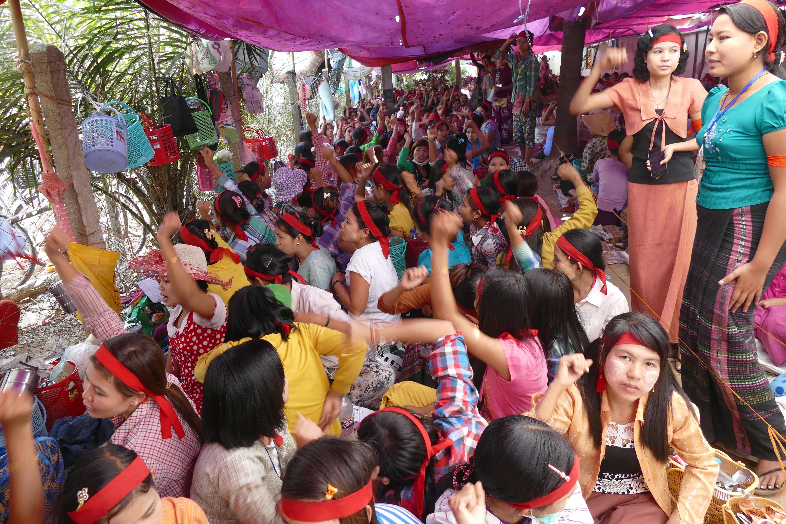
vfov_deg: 51.3
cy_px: 262
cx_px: 393
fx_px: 546
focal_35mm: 25
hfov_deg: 71.5
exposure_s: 1/60
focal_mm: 9.12
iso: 160
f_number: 2.8
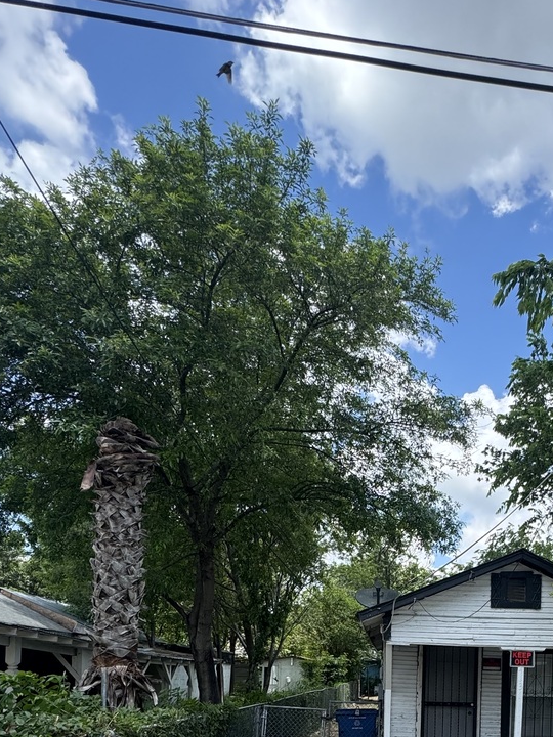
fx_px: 596
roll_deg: -0.7
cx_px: 439
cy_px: 662
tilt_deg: +0.1
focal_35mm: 28
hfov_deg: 47.2
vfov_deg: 55.2
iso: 50
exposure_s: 1/821
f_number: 2.2
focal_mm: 2.22
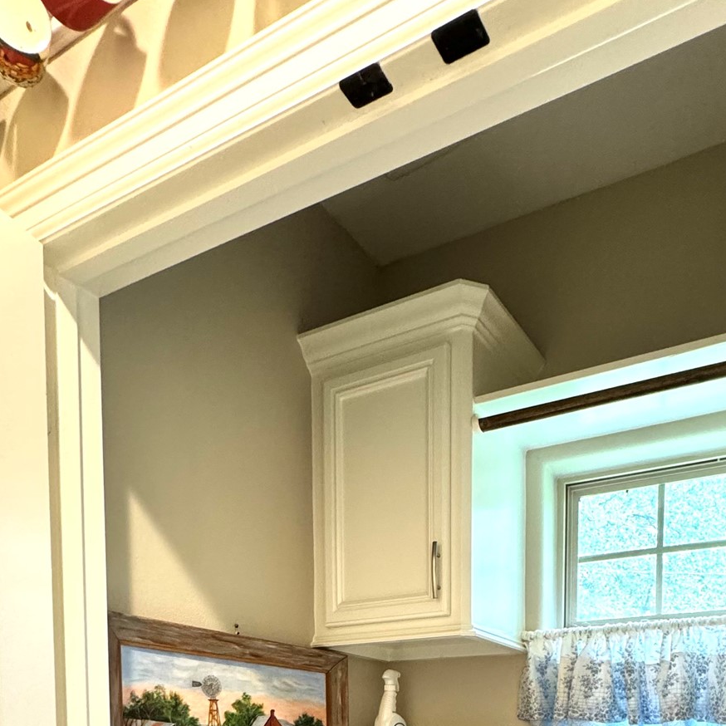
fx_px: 688
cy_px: 796
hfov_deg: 54.1
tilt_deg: -4.2
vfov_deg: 43.4
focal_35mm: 29
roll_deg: +0.2
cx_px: 504
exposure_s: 1/60
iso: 250
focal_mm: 2.22
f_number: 2.2
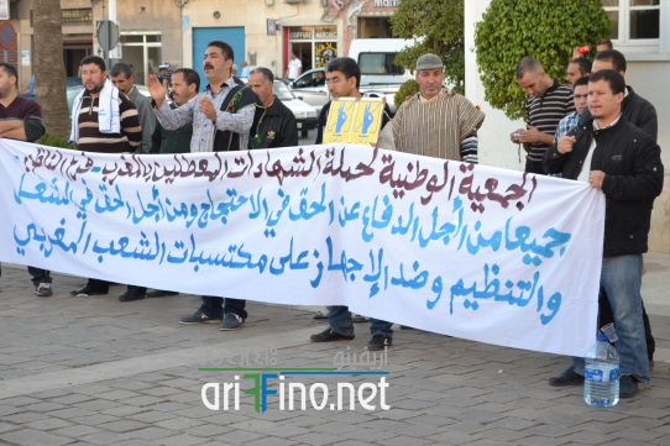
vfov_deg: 16.1
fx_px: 1581
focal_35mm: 85
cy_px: 206
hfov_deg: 23.9
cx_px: 297
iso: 250
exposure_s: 1/125
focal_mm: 48
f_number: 5.6
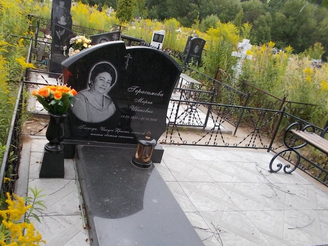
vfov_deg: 48.2
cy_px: 135
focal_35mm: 29
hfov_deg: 61.5
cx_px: 146
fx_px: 275
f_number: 3.2
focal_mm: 4.6
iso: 80
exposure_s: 1/250
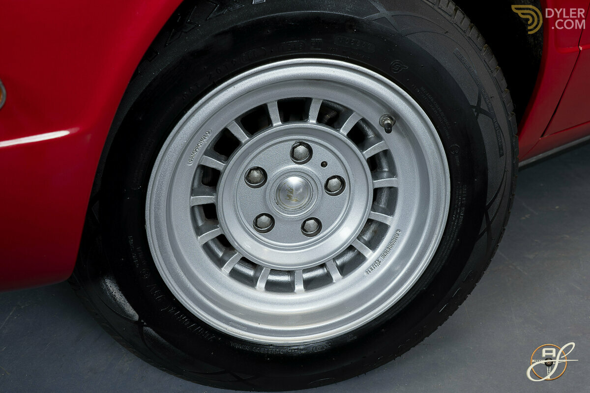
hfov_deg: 63.7
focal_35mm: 29
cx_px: 295
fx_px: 475
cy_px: 196
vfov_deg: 45.0
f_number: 7.1
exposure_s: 1/4
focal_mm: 29
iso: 250
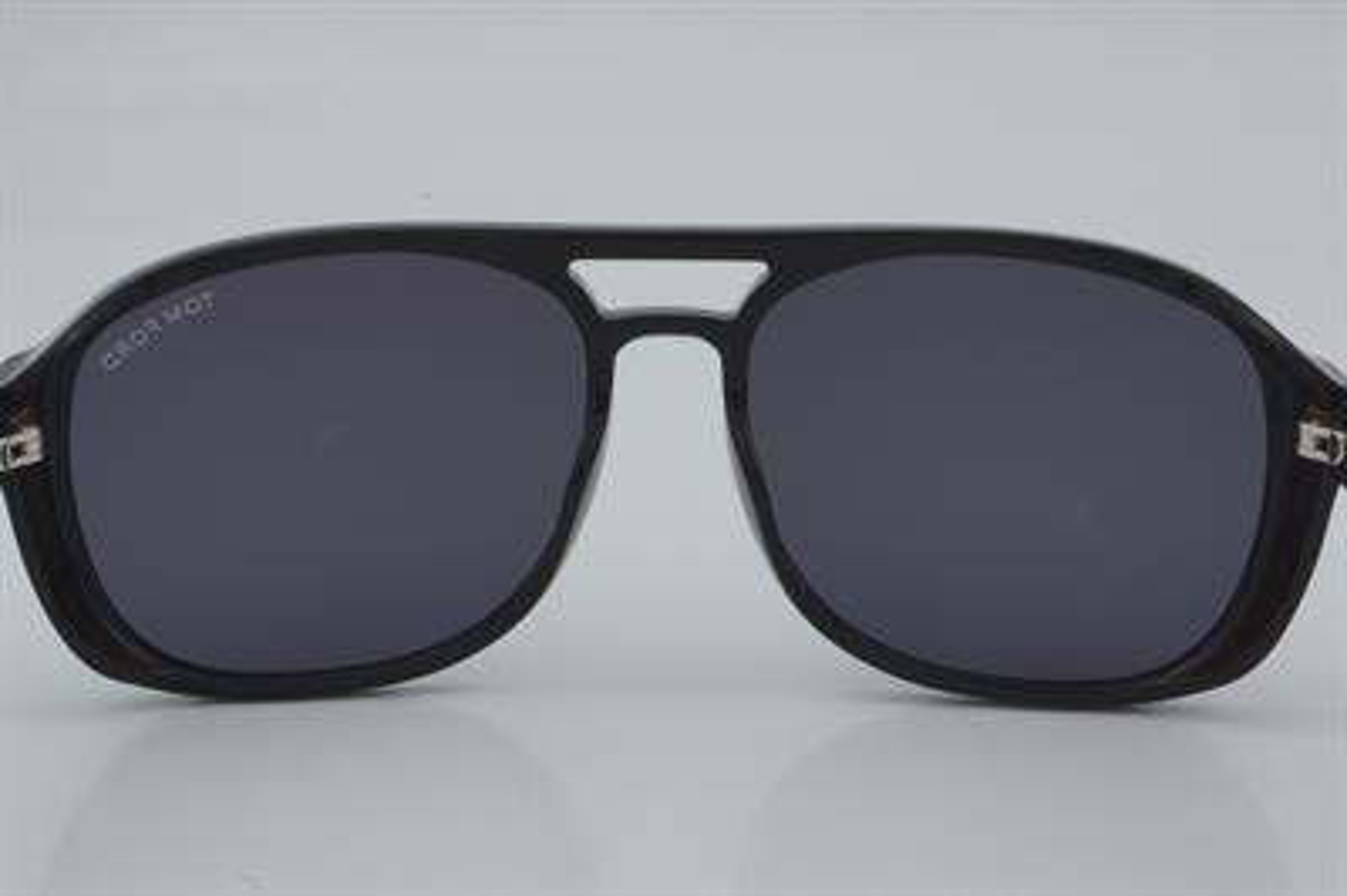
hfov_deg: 24.6
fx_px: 3084
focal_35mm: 82
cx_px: 674
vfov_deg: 16.5
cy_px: 448
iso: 100
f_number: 32
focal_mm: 55
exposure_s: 1/4
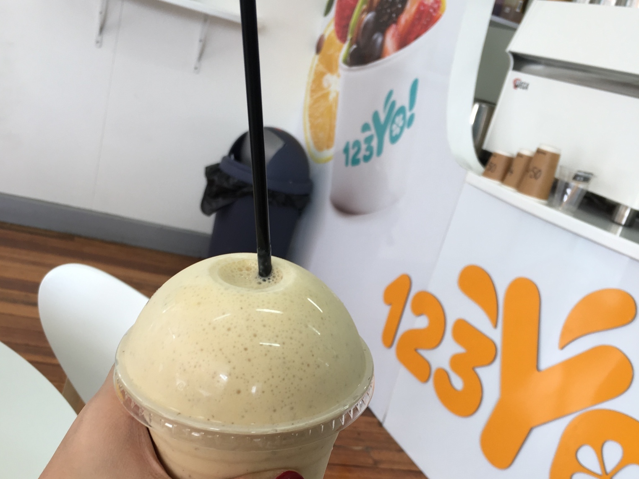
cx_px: 318
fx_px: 720
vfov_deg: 36.2
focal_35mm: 39
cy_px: 341
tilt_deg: -21.1
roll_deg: -15.9
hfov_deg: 47.9
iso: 25
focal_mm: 4.15
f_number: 2.2
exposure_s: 1/50
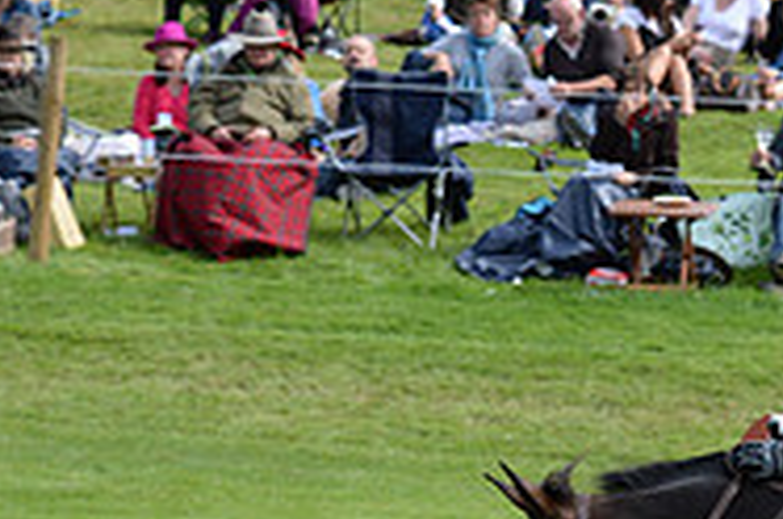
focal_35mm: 404
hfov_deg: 5.1
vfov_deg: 3.4
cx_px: 1101
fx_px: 8772
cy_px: 741
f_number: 8
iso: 800
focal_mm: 130
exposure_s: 1/1000
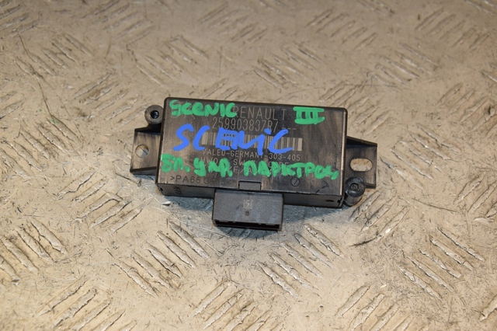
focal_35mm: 63
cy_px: 166
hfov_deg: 31.9
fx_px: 869
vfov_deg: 21.5
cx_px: 248
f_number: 7.1
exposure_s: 1/200
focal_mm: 42
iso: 800
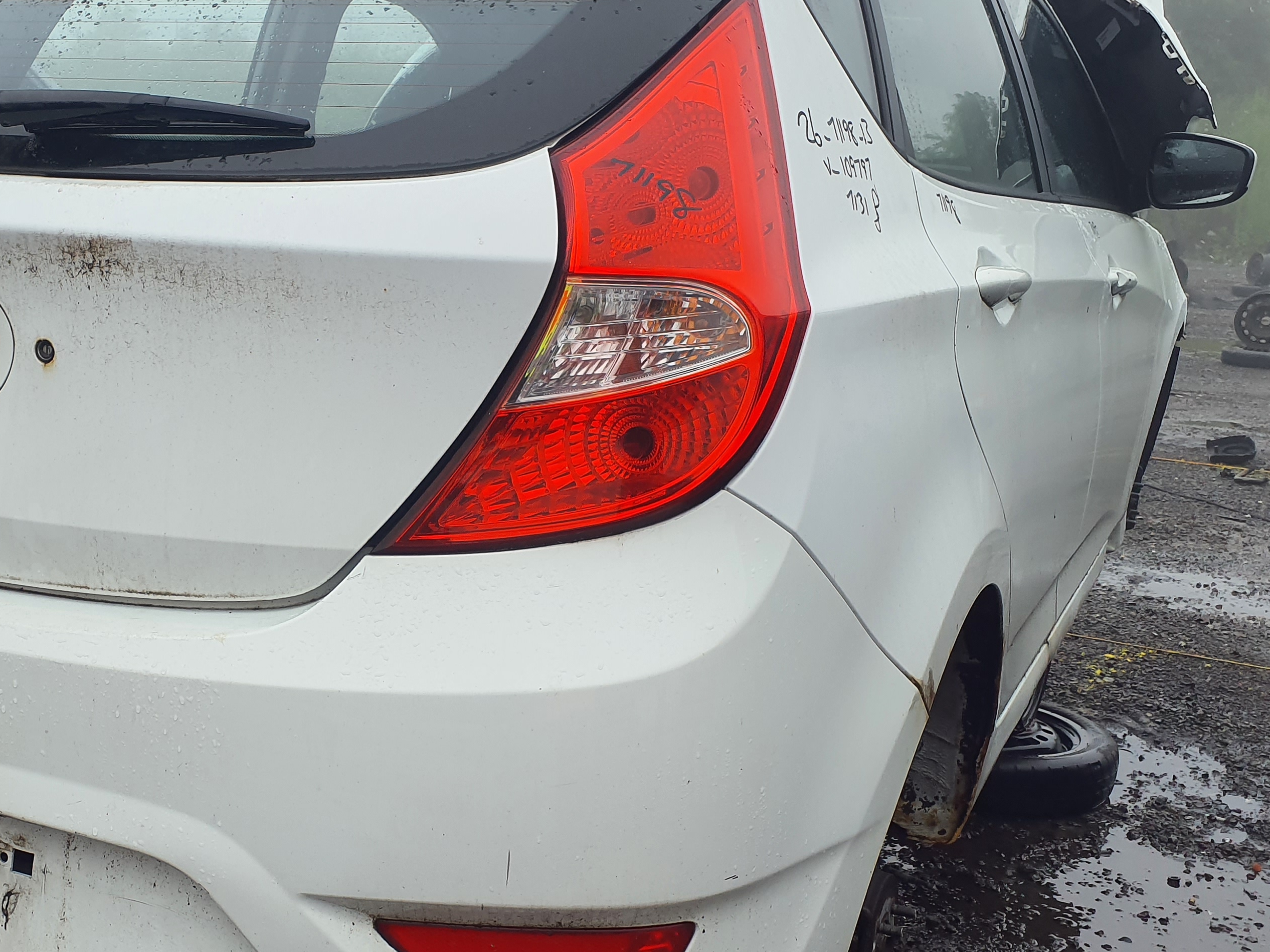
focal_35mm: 44
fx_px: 1614
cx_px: 354
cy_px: 517
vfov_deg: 32.9
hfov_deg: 41.9
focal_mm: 3.58
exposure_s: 1/1052
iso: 40
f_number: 1.9
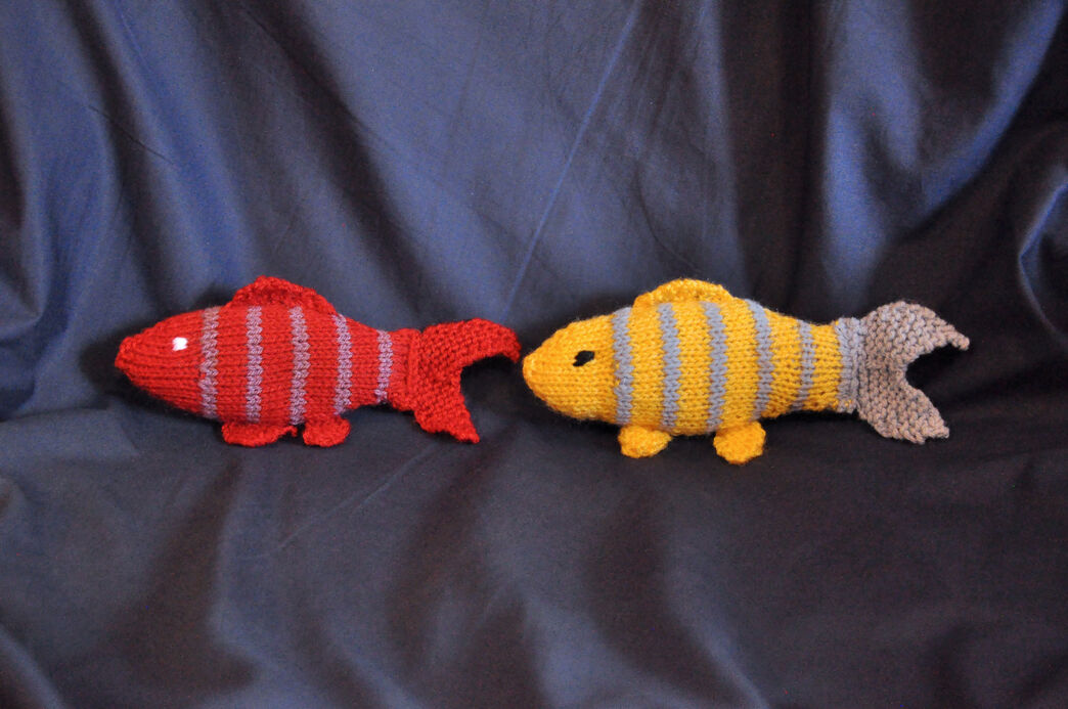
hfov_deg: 49.6
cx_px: 534
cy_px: 354
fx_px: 1155
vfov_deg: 34.1
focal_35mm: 39
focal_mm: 26
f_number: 4
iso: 3200
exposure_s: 1/60
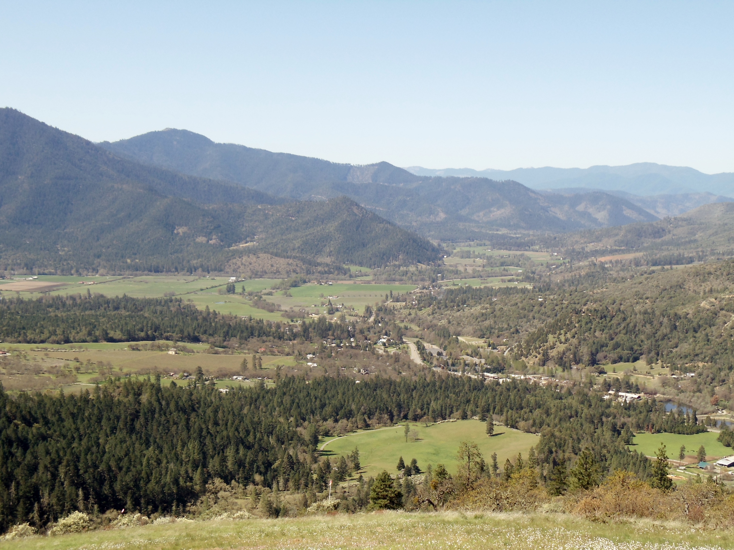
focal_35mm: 61
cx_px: 367
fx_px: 1293
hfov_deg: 31.7
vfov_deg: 24.0
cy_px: 275
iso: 100
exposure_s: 1/160
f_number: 8.1
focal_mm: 8.3
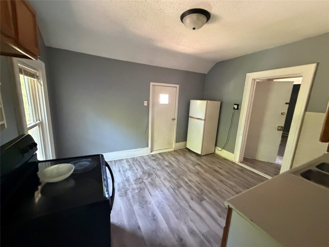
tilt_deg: -10.5
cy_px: 124
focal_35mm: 14
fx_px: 133
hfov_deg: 102.1
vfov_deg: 85.7
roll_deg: -2.6
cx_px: 164
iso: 1000
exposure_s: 1/60
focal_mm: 2.22
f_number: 2.2
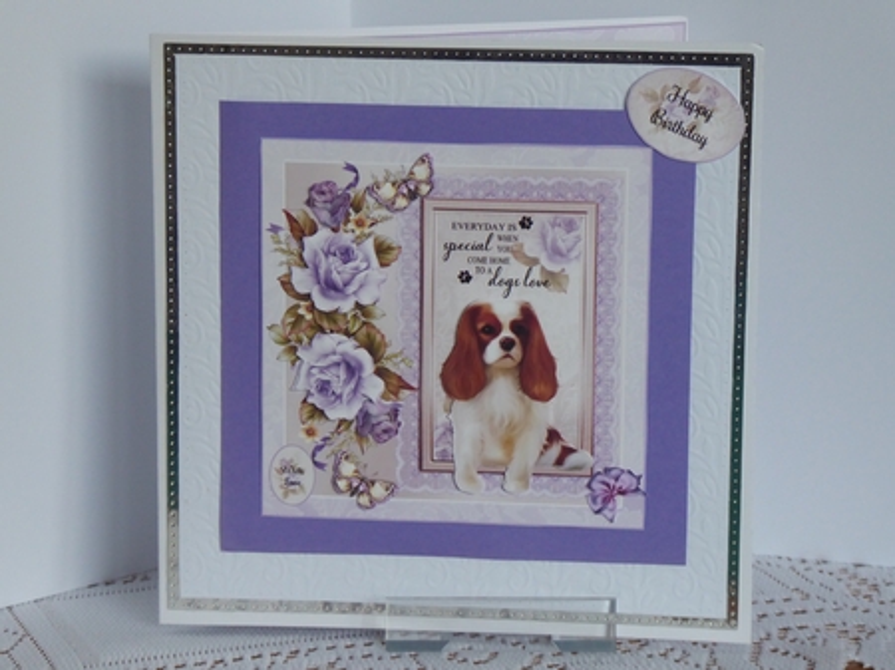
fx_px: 3023
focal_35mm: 117
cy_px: 335
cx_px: 448
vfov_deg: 12.7
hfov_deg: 16.8
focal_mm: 19
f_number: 5.1
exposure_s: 1/40
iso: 400
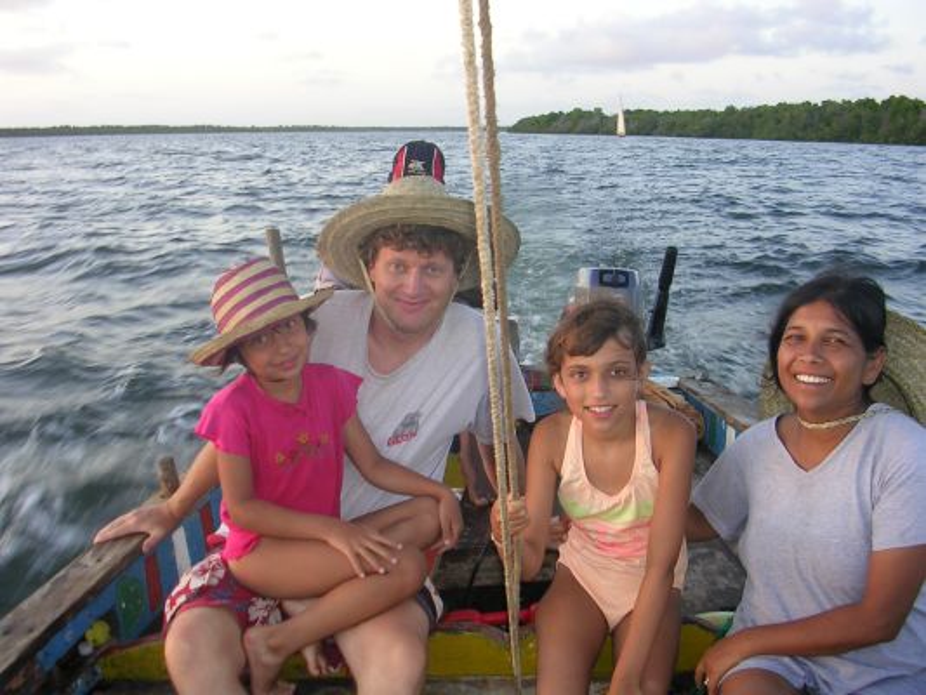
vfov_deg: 37.7
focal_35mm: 38
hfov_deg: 49.0
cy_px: 348
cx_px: 463
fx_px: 1017
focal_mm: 5.8
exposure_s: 1/32.2
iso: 50
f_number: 2.8
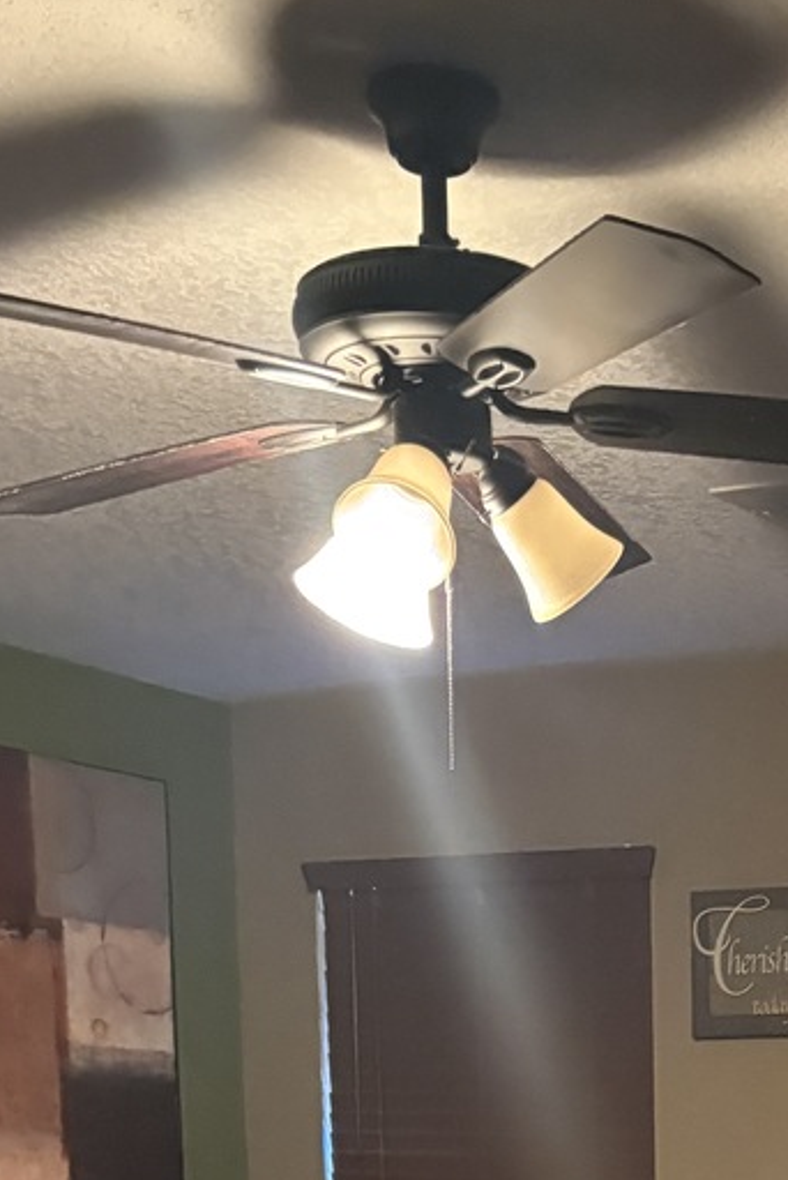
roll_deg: -0.9
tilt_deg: -9.6
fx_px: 2492
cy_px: 1646
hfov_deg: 17.3
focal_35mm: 76
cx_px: 889
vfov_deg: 22.9
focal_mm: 5.96
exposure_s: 1/30
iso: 1000
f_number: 1.6
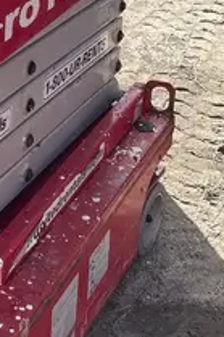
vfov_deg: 20.7
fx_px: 888
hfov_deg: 13.8
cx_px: -69
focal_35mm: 95
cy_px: -7
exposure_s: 1/2083
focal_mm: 5.7
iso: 50
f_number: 1.5
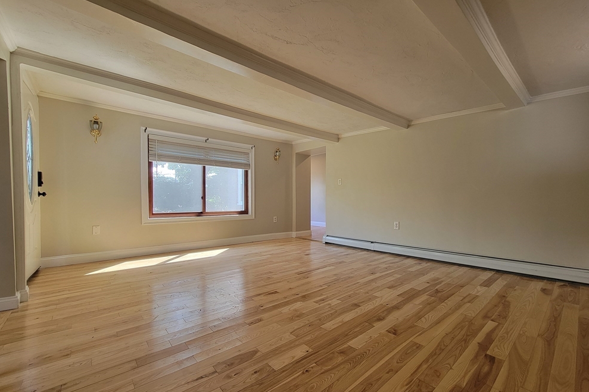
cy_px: 203
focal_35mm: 14
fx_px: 229
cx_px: 301
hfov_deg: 104.2
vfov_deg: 81.2
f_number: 2.2
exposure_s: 1/60
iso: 125
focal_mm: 2.2
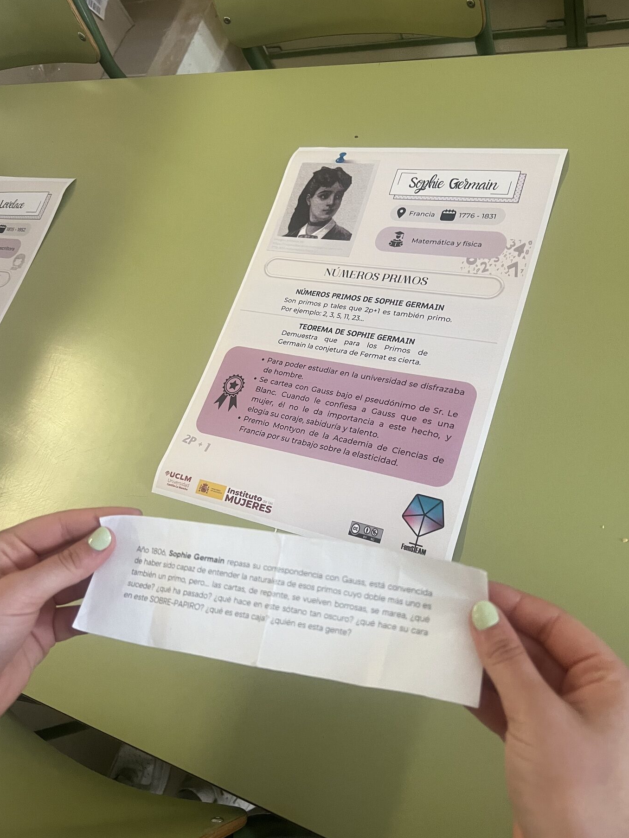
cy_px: 396
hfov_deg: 48.2
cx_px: 341
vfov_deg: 61.6
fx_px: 702
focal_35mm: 29
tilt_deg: -56.5
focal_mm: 5.7
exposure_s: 1/60
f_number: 1.5
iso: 250
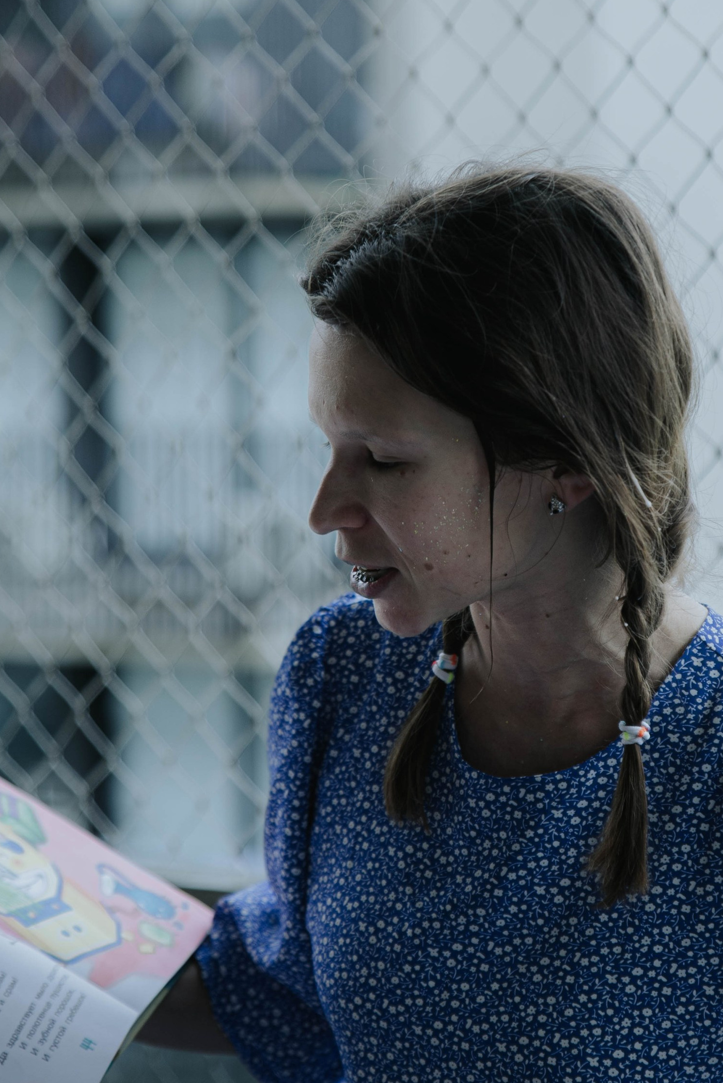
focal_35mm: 128
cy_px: 497
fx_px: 3852
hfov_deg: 10.7
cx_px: 473
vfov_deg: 16.0
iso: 250
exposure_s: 1/160
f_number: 2.8
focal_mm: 70
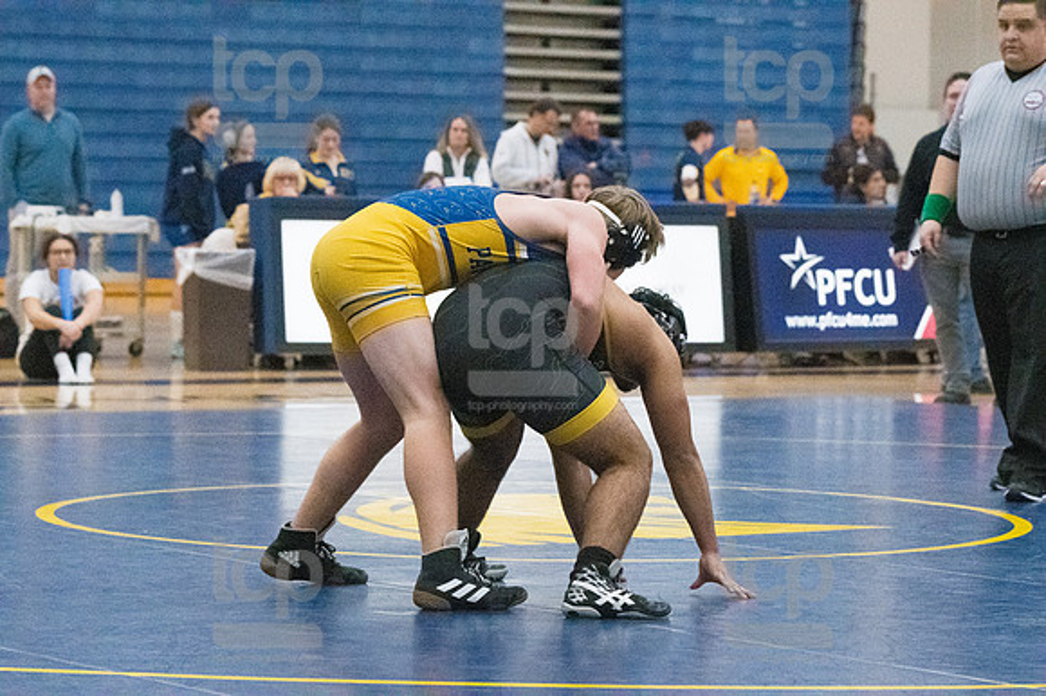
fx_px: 4007
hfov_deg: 14.9
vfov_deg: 9.9
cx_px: 523
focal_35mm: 138
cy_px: 348
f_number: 4.5
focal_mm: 92
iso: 8000
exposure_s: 1/1000
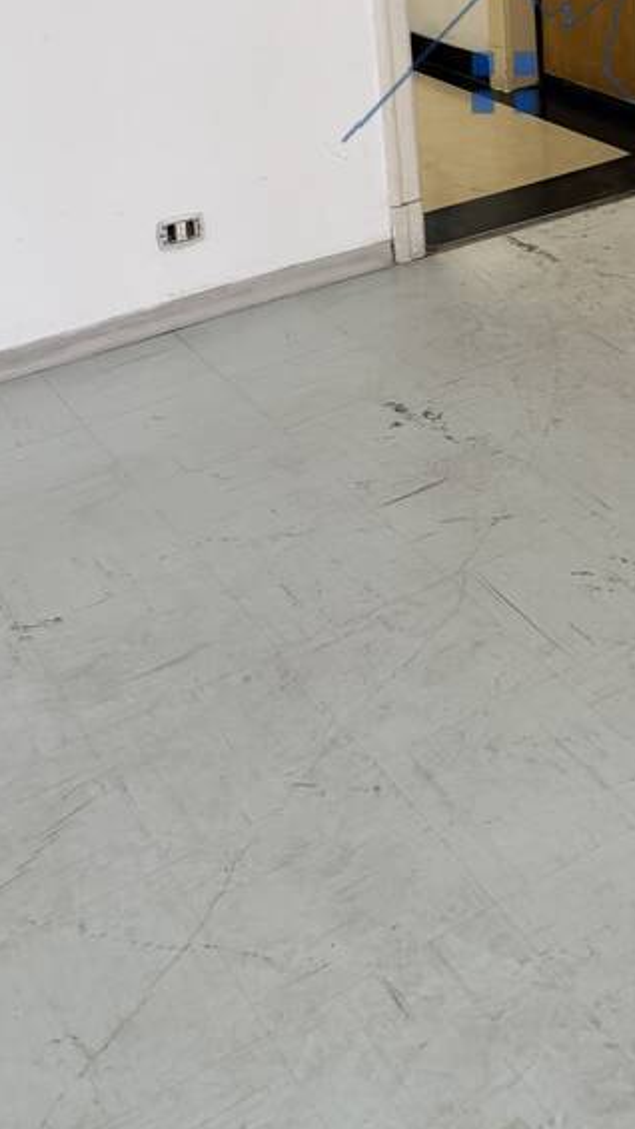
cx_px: 501
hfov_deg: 23.6
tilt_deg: -18.9
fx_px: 1496
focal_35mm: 50
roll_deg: +0.1
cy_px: 70
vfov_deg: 38.0
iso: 200
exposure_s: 1/106
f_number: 1.78
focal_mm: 6.76
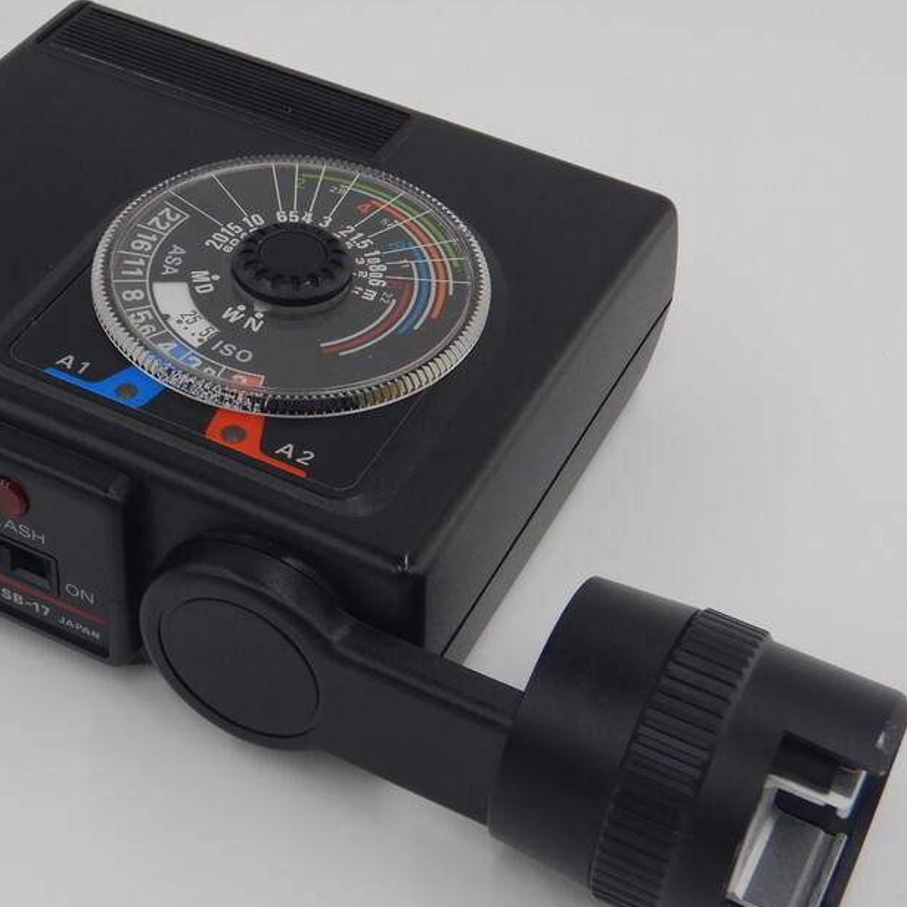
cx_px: 292
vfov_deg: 25.0
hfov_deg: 24.9
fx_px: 2045
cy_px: 410
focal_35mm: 69
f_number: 4.2
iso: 125
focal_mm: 7.2
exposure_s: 1/50
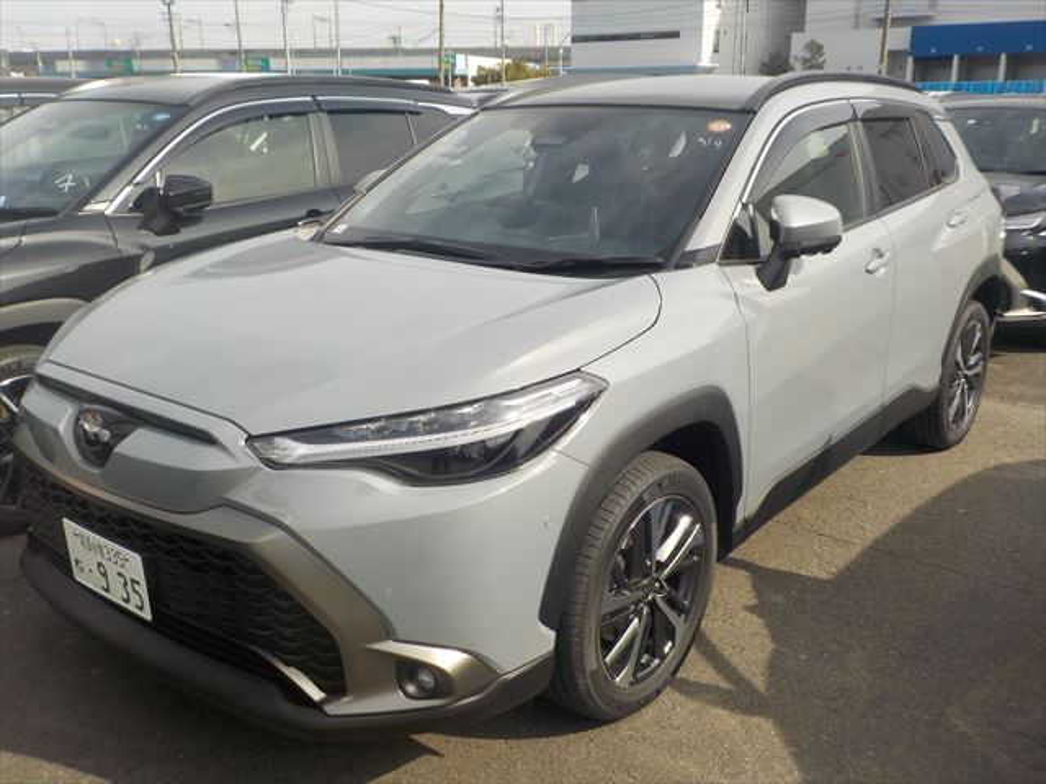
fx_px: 907
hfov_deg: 60.0
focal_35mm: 30
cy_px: 392
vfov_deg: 46.8
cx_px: 523
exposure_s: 1/1000
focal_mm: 4.1
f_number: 3.3
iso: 125
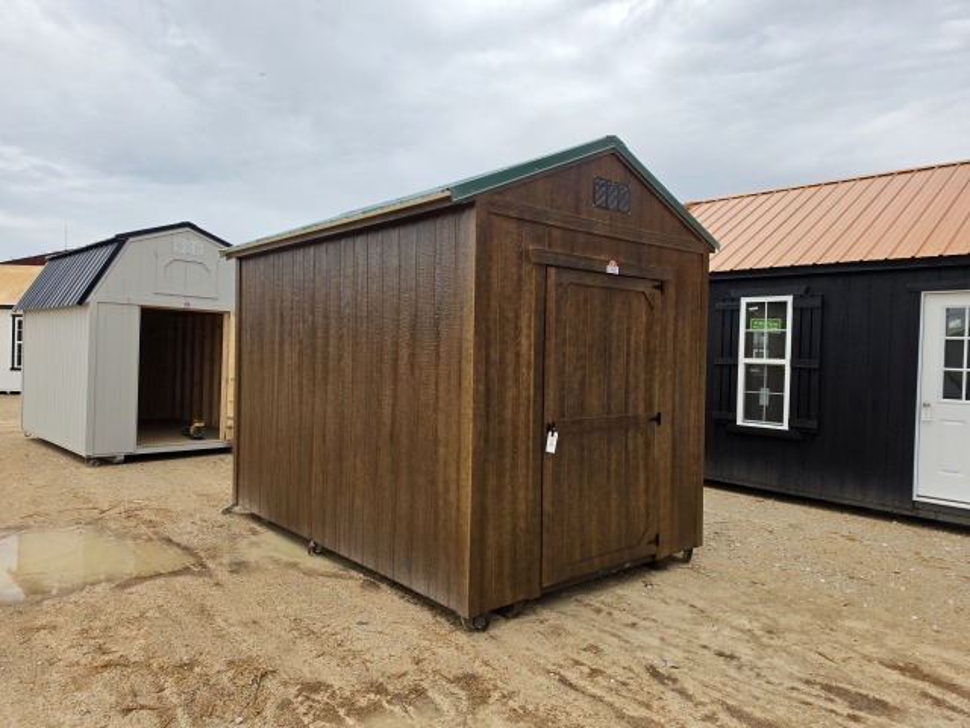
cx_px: 485
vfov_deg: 58.9
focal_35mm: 23
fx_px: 644
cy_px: 364
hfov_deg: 73.9
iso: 64
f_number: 1.4
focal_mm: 6.5
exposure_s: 1/5605
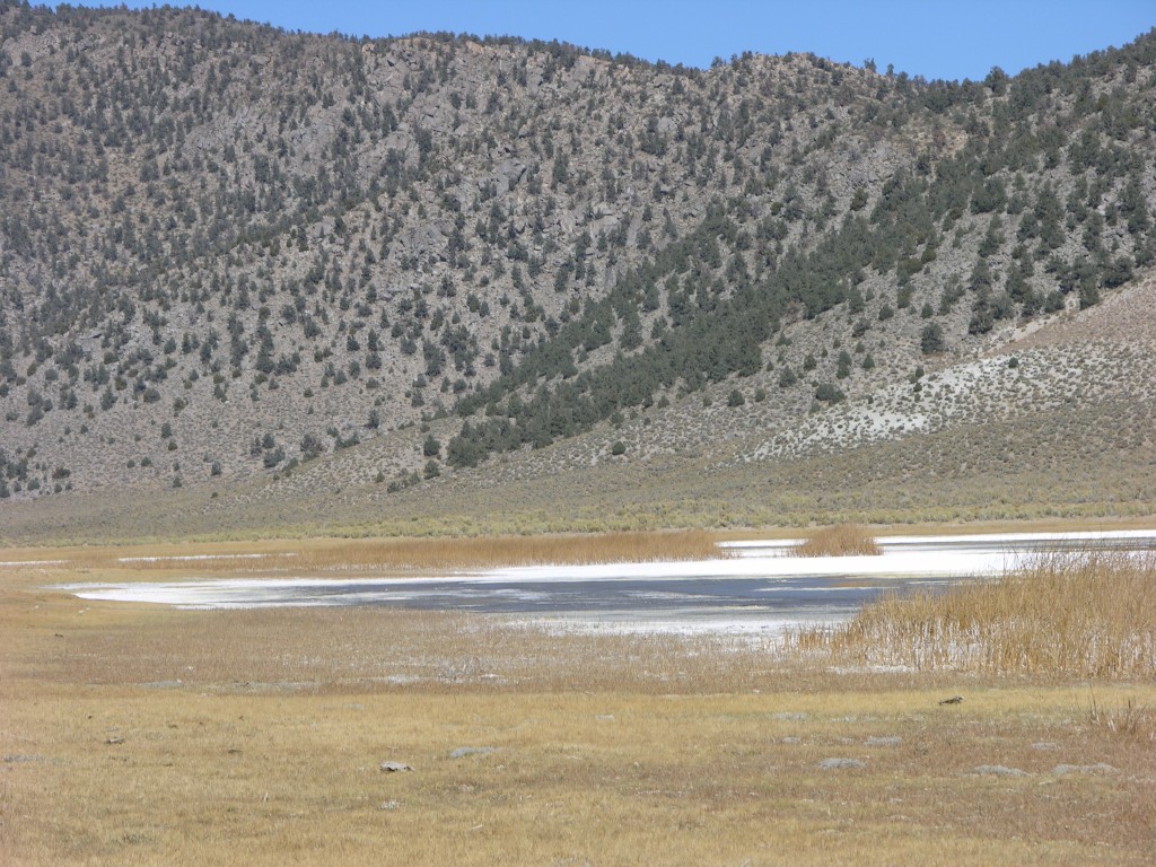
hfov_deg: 12.3
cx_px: 578
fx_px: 5343
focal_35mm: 160
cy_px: 434
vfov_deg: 9.3
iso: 50
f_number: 6.2
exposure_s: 1/343
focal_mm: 41.1
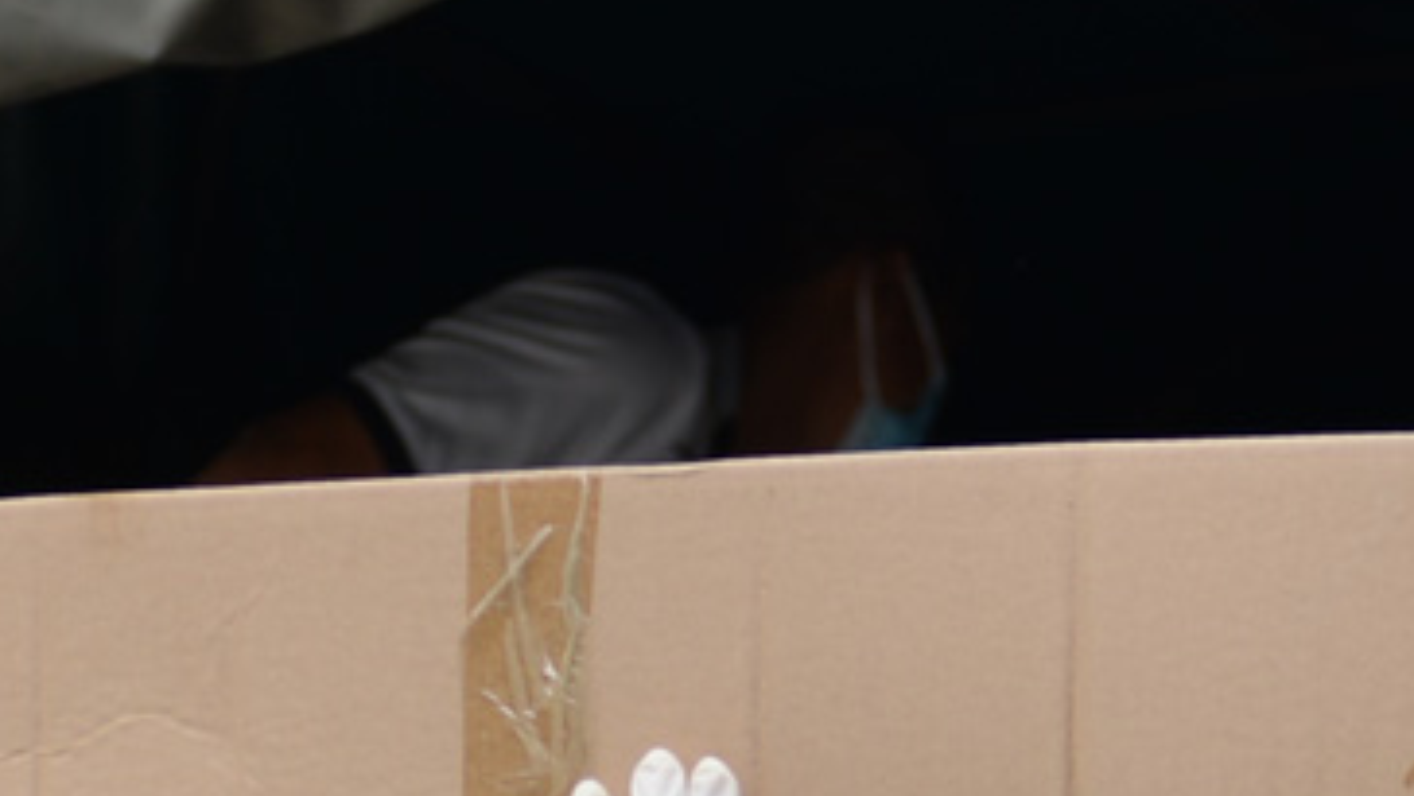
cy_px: 1136
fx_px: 9076
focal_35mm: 242
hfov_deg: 8.9
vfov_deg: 5.0
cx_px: 668
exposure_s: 1/500
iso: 100
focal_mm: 42
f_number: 2.8
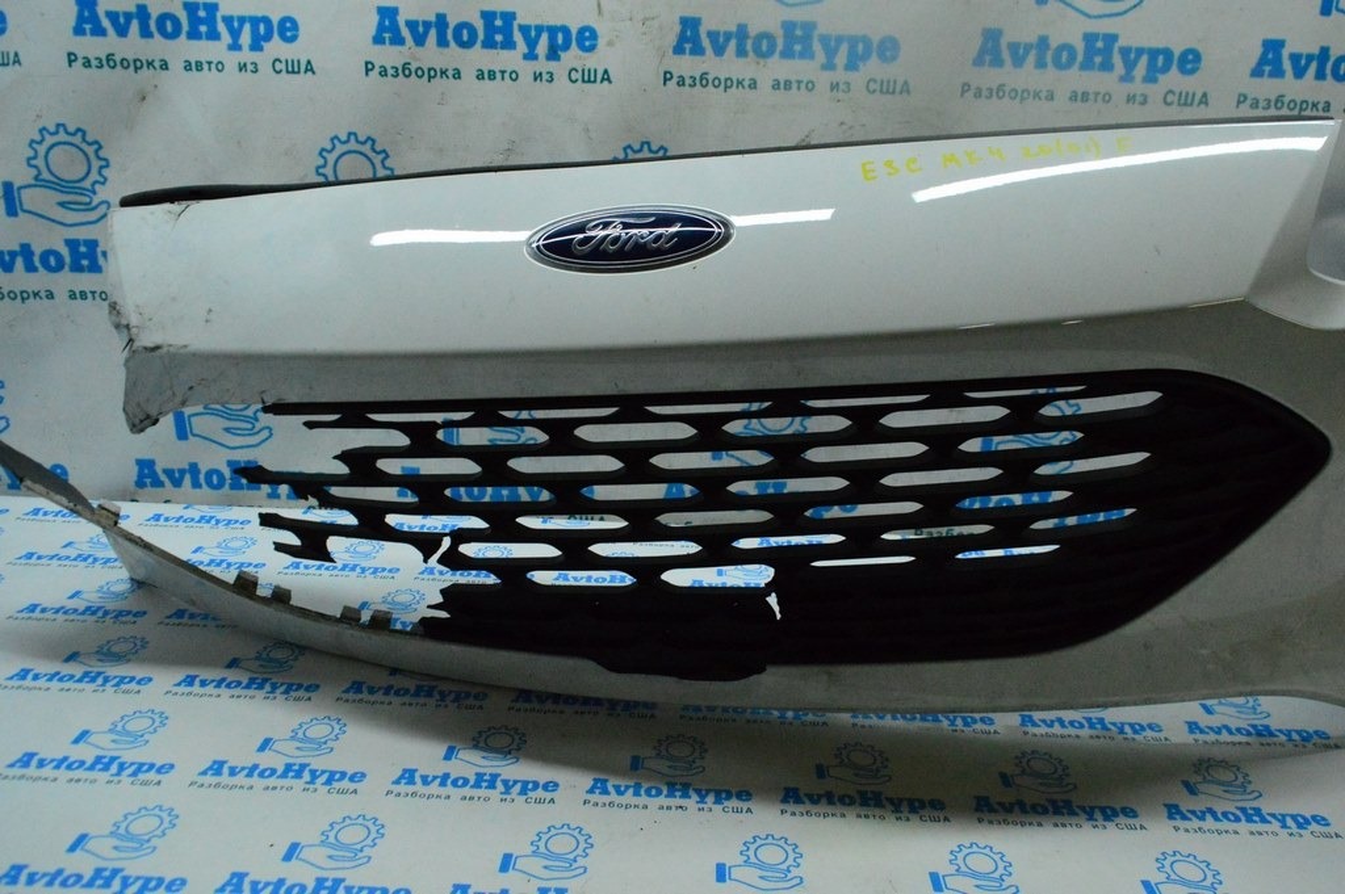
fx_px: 1008
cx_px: 672
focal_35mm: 27
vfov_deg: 47.9
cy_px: 447
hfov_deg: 67.4
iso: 6400
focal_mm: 18
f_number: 6.3
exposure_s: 1/800
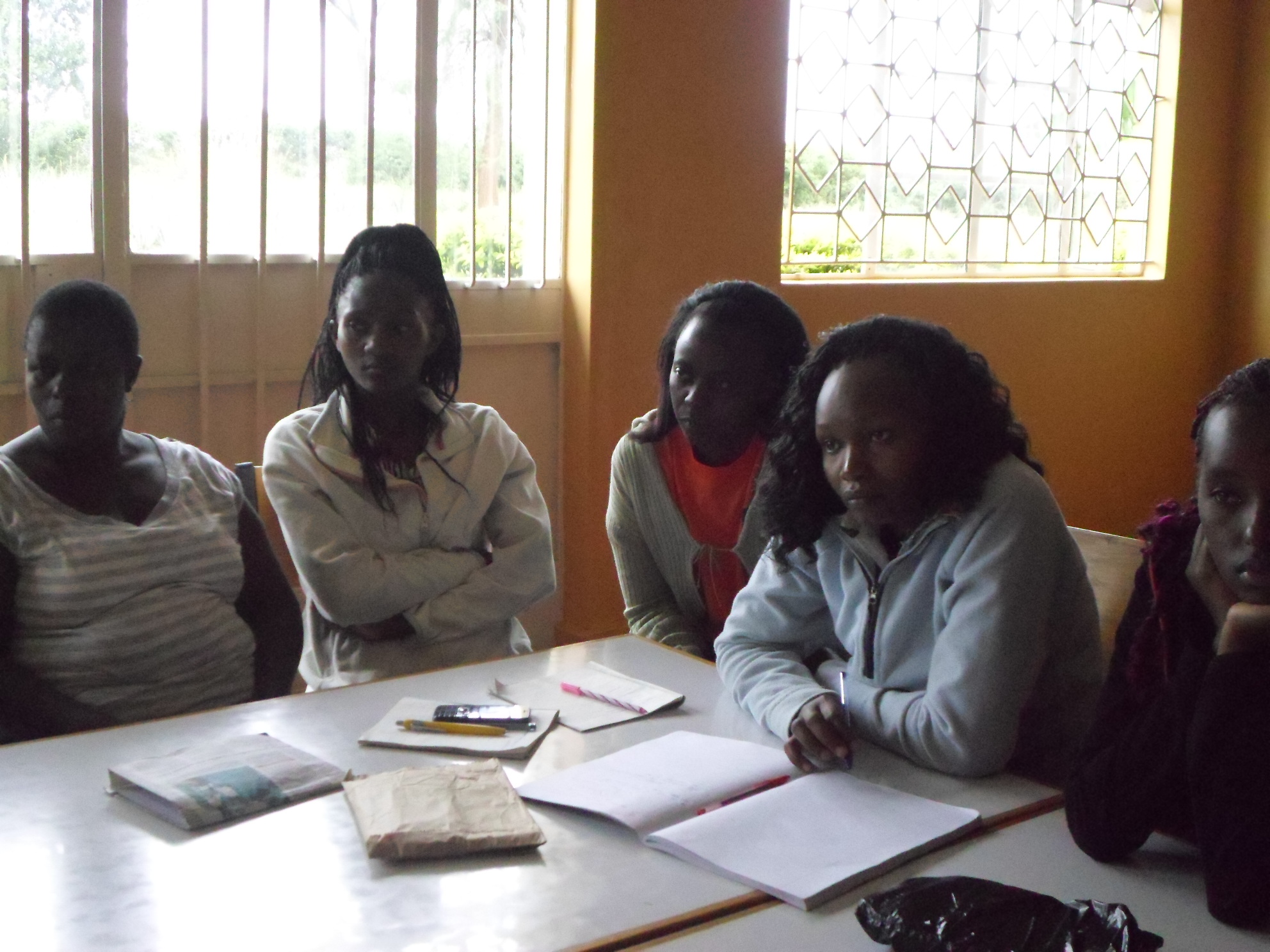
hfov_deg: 43.9
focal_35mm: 43
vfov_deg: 33.6
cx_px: 635
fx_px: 1578
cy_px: 476
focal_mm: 7.8
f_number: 3.2
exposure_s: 1/500
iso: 800
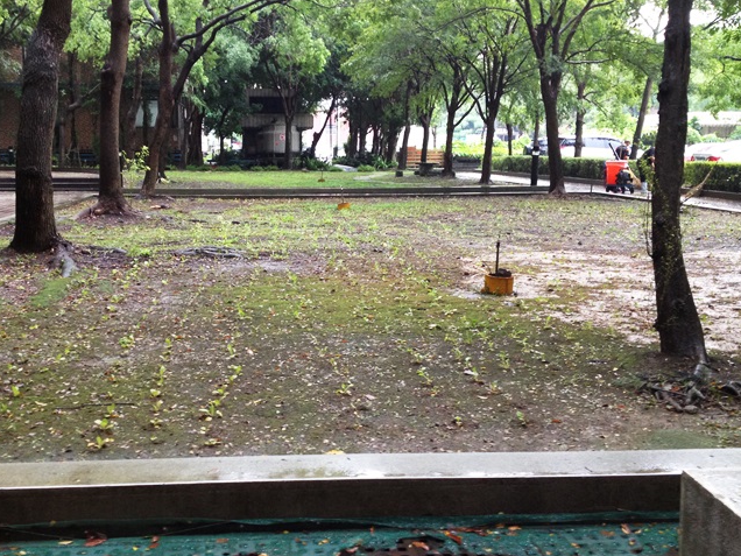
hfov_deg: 42.8
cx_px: 305
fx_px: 942
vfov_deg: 32.9
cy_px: 291
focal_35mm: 44
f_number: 2.4
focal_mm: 4.28
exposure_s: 1/20
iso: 100
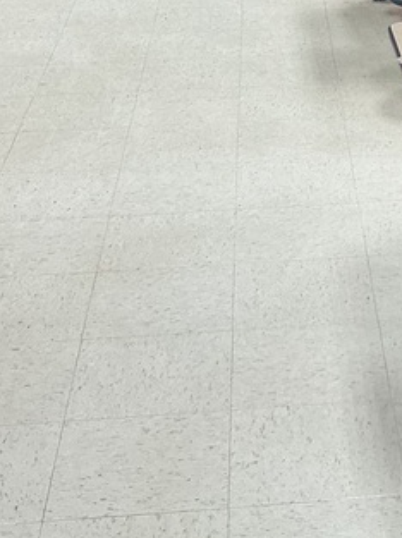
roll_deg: +1.1
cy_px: -131
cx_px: 495
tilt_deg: -9.6
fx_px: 1474
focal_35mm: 95
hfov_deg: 15.0
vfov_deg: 19.3
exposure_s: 1/60
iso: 100
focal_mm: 3
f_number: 1.8
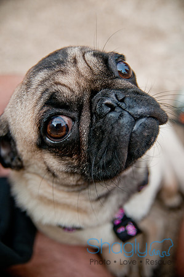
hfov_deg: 30.8
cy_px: 138
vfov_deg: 45.0
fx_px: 334
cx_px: 92
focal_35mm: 44
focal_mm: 29
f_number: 2.8
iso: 200
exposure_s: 1/800
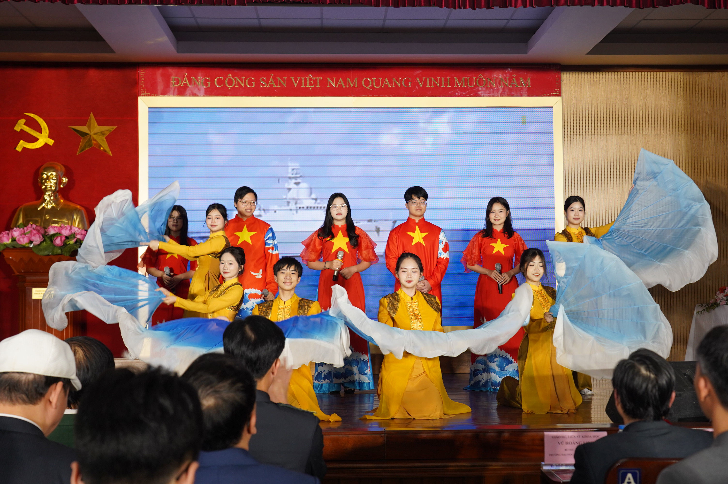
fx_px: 929
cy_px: 242
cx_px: 364
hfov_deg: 42.8
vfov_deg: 29.2
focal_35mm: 46
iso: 1600
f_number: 5.6
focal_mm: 46
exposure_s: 1/125
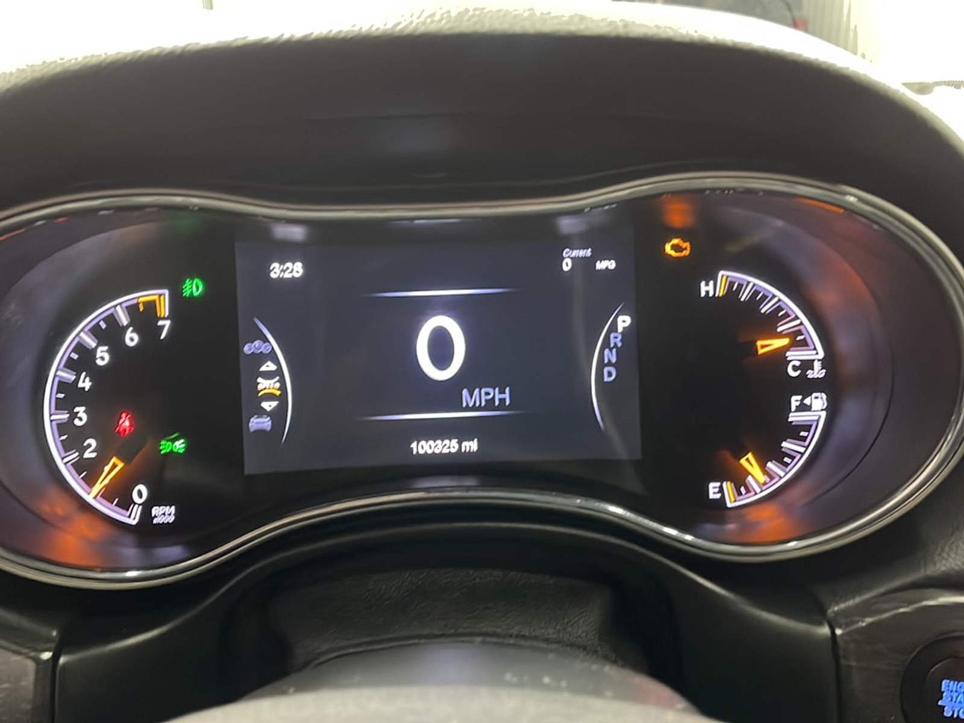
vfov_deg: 49.7
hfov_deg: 63.4
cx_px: 482
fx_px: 780
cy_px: 362
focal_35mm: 28
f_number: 1.6
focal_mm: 5.1
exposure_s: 1/40
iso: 800
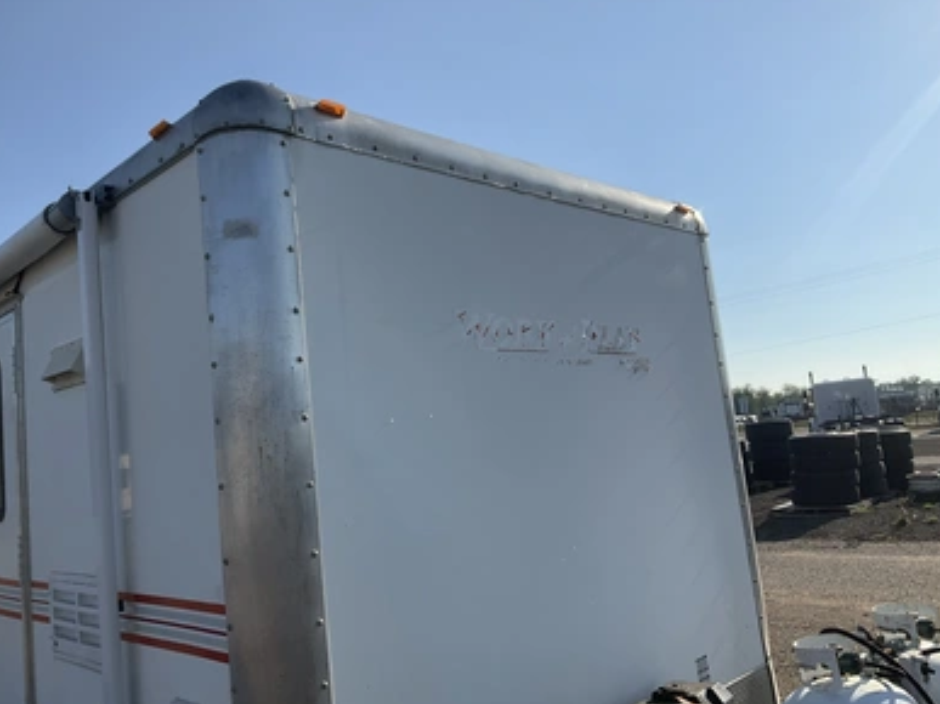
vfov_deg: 46.8
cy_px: 347
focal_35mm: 30
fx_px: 814
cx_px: 471
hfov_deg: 60.0
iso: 25
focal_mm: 3
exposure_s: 1/2427
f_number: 1.8
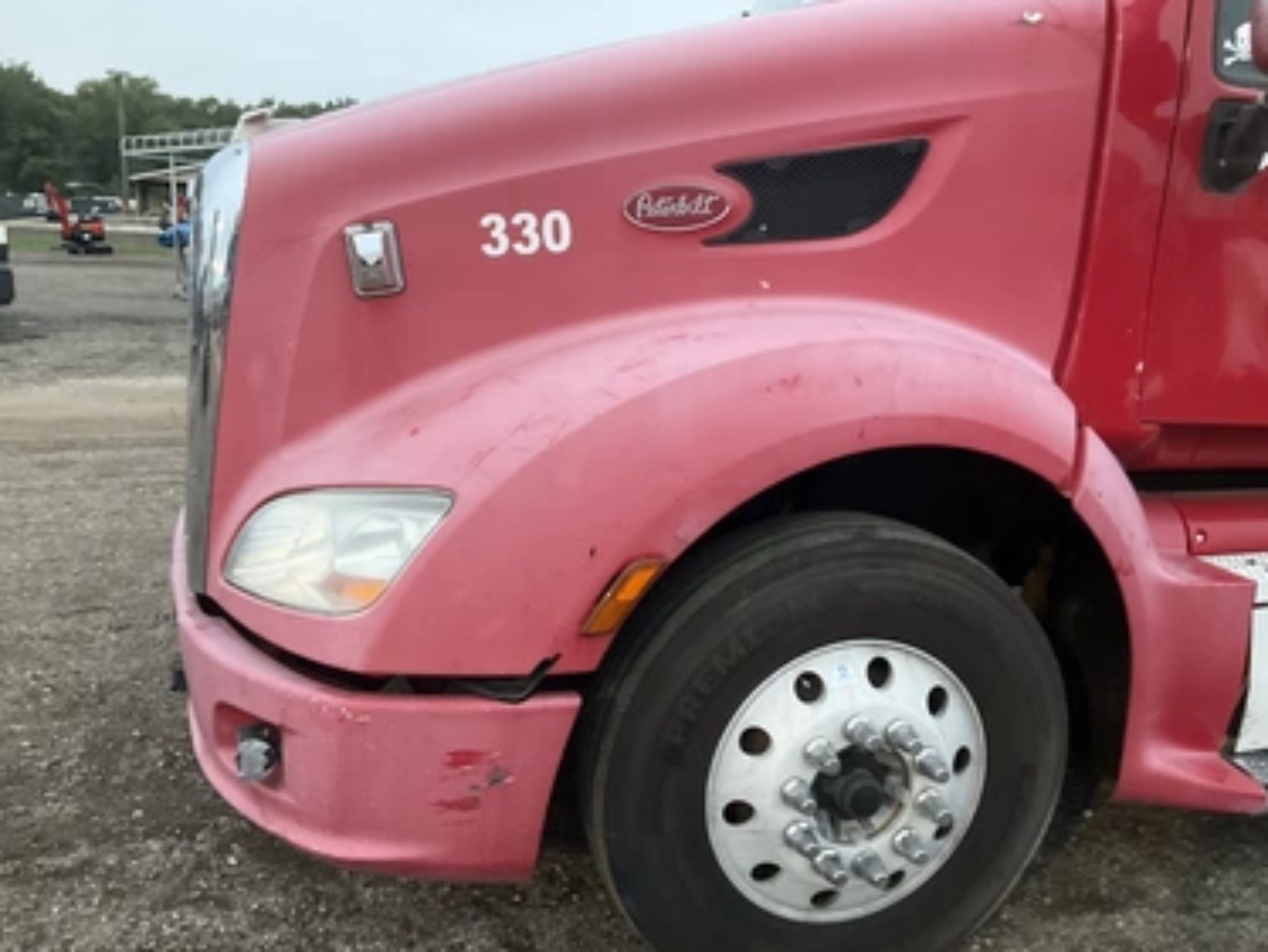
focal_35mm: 31
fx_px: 1136
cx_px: 617
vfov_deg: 45.5
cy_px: 474
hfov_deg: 58.3
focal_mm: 3
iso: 320
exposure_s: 1/50
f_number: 1.8
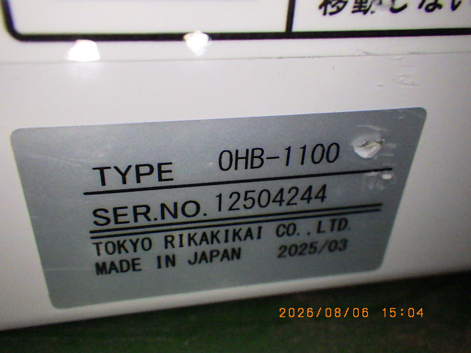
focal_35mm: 34
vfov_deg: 41.8
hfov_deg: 54.0
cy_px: 176
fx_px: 463
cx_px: 236
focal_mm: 6.1
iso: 800
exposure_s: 1/50
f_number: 3.8
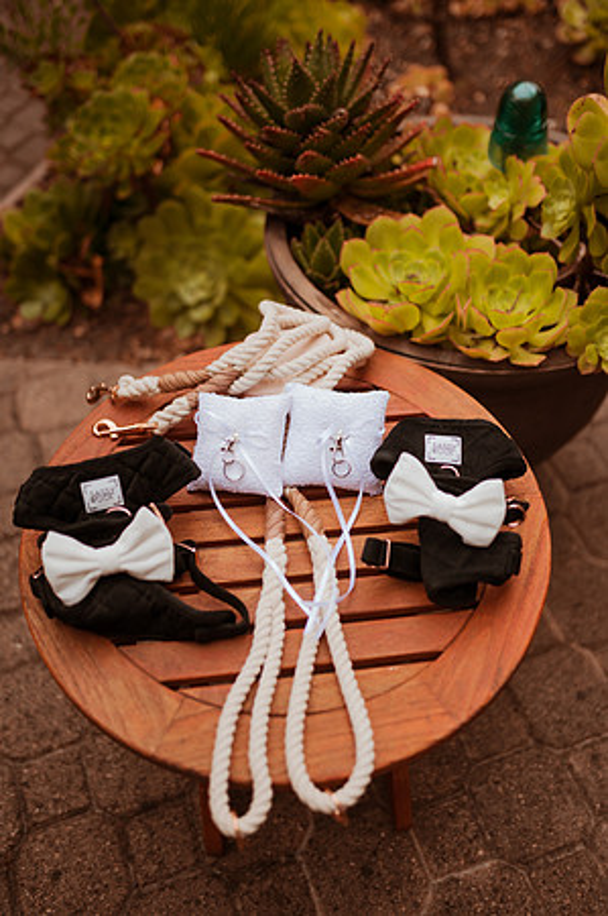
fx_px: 889
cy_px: 458
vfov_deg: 54.5
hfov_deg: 37.8
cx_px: 304
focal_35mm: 35
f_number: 1.4
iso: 250
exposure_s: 1/6400
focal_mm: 35
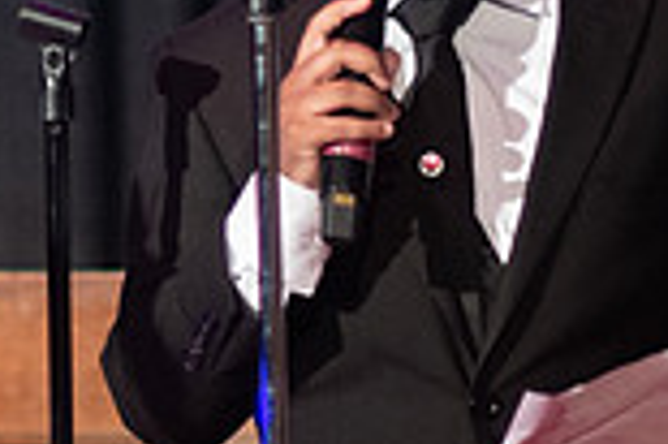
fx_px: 5209
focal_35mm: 281
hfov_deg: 7.3
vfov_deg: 4.9
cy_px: 170
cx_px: 47
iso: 1600
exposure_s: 1/100
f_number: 1.4
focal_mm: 50
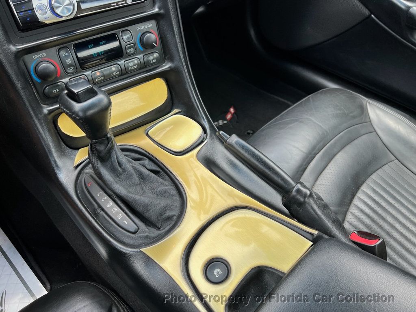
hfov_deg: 67.3
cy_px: 156
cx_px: 208
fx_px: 312
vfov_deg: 53.1
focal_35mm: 26
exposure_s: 1/213
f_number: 1.5
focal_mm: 5.7
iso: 40
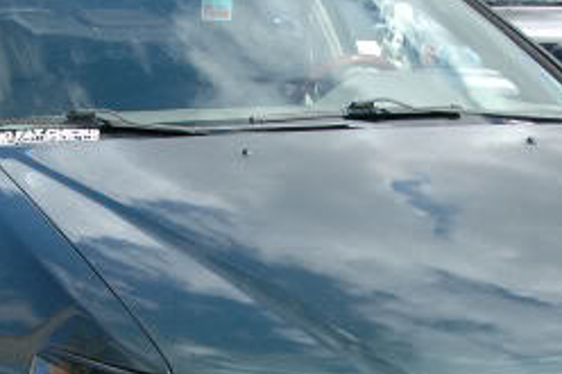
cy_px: 354
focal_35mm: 96
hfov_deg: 21.2
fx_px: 1498
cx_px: 252
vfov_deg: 14.1
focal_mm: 22
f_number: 4
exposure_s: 1/1000
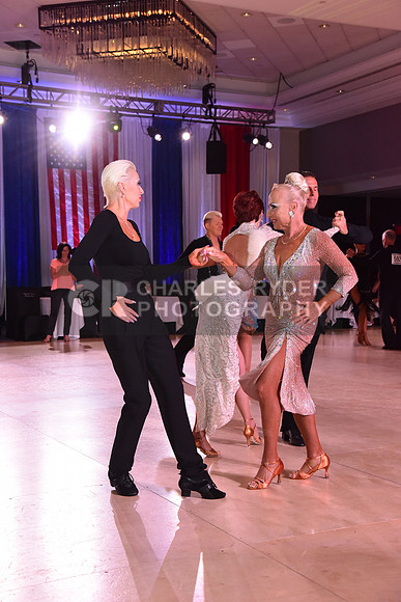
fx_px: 835
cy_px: 301
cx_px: 200
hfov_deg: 27.0
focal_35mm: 50
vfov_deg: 39.6
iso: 2500
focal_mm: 50
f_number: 7.1
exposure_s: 1/320
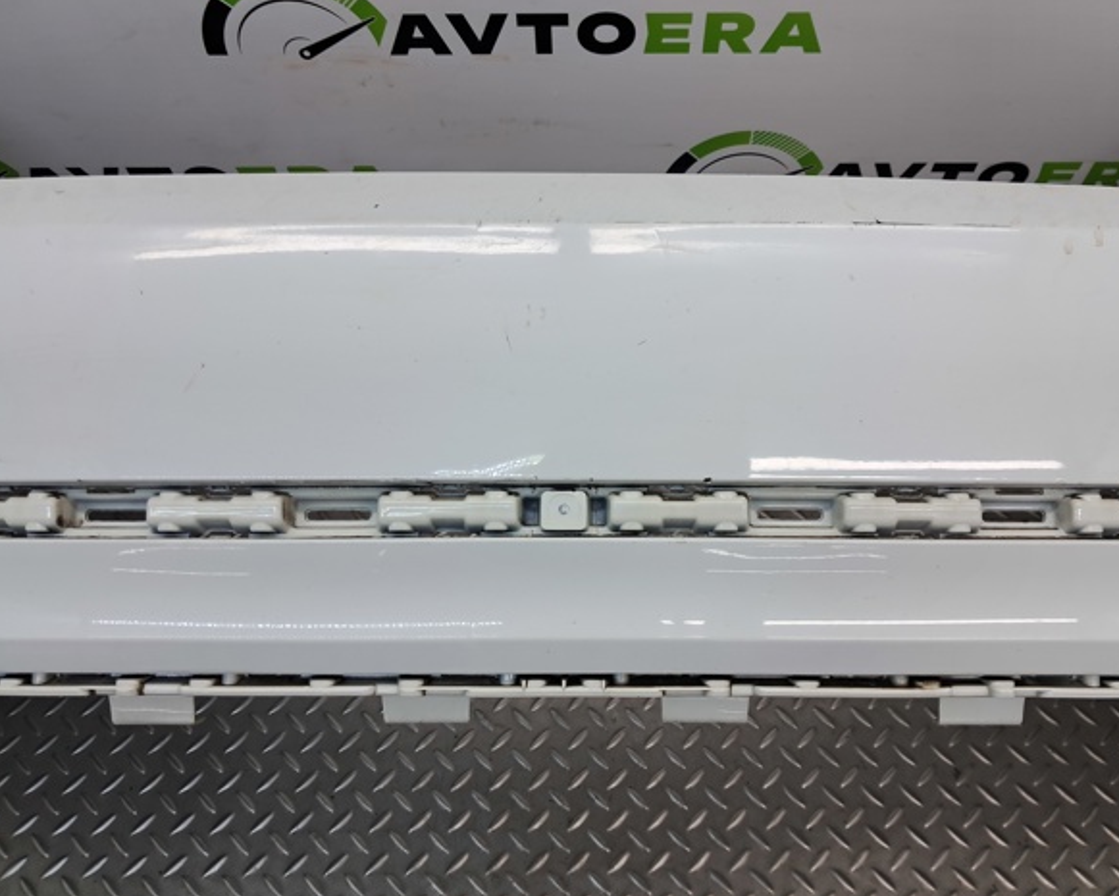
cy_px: 454
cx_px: 591
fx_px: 961
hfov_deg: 60.4
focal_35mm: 29
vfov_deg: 50.0
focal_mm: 4
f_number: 1.8
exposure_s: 1/50
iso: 50
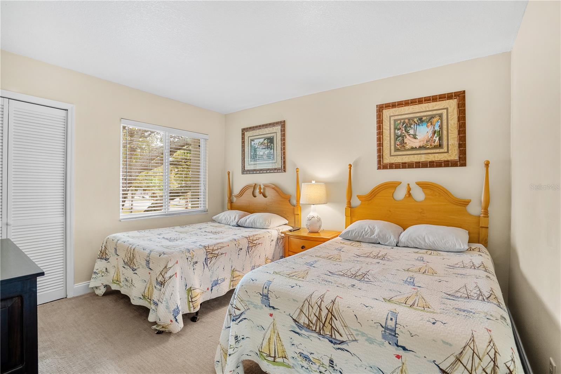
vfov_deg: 73.7
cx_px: 280
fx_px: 249
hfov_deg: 96.7
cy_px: 187
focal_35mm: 16
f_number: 8
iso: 400
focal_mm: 16
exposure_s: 1/125
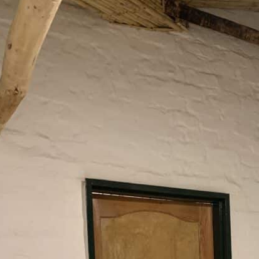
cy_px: 301
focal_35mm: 57
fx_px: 483
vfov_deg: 27.0
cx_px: 219
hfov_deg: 29.2
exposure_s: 1/52
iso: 400
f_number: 1.8
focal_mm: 4.25
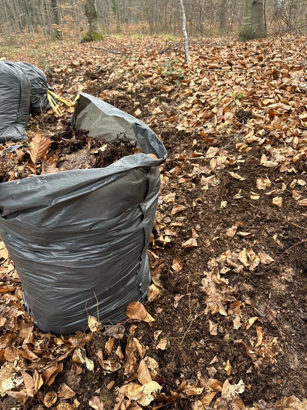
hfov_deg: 56.8
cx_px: 154
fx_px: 284
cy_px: 205
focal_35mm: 24
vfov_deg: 71.6
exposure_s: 1/121
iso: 80
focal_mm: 6.86
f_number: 1.78
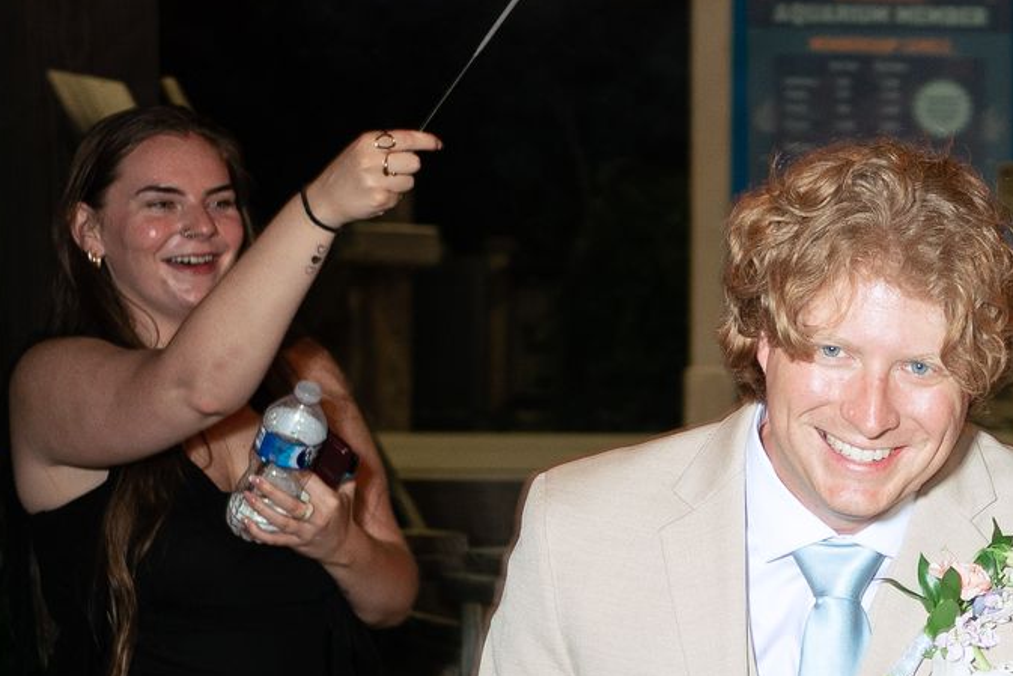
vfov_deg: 13.1
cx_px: 1288
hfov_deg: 18.4
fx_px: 2927
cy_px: 565
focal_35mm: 104
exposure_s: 1/30
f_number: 2.8
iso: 400
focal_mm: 28
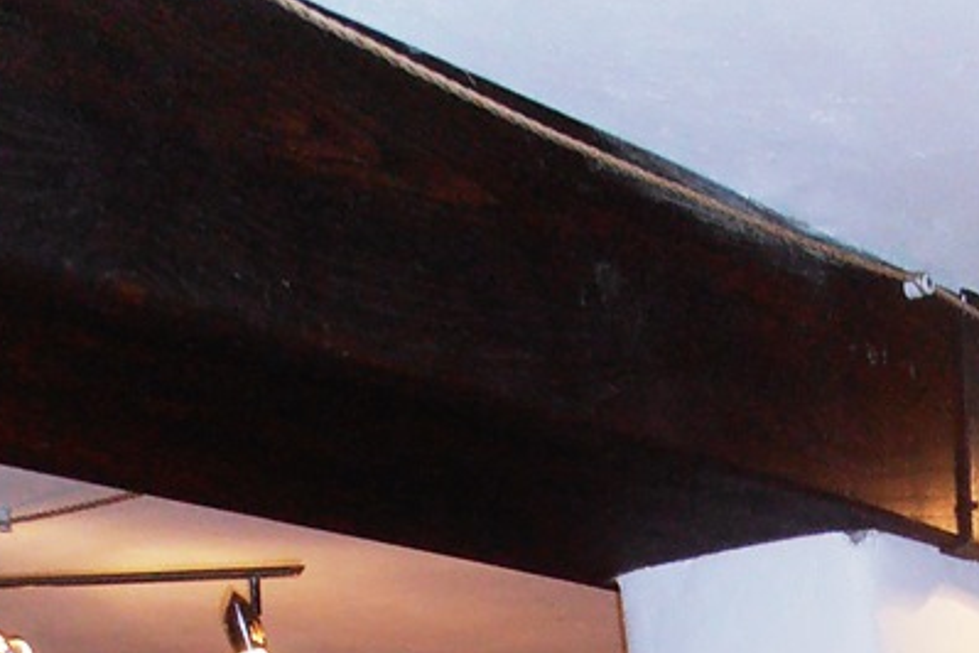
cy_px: 1443
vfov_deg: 13.6
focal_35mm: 80
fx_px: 2175
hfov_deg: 24.4
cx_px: 945
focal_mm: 4.2
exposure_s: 1/30
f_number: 3
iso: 125
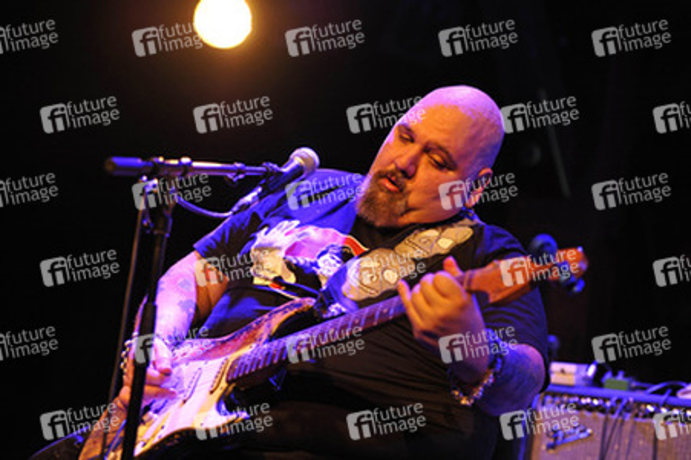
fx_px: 1726
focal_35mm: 90
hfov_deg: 22.6
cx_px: 346
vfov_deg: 15.2
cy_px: 230
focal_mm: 90
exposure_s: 1/160
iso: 1600
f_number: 2.8
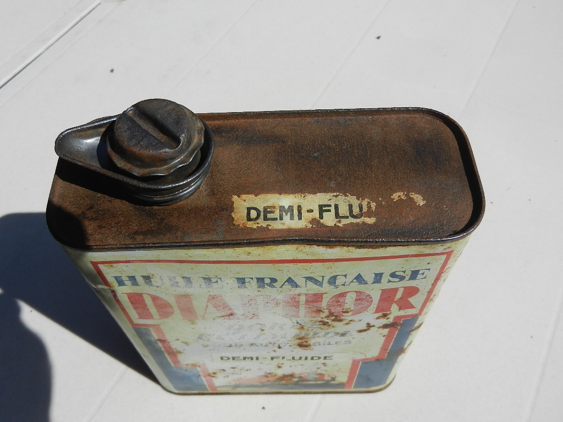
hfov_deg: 55.4
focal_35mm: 33
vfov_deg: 42.9
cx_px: 282
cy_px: 211
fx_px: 537
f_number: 7.6
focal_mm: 5.9
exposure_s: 1/640
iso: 160
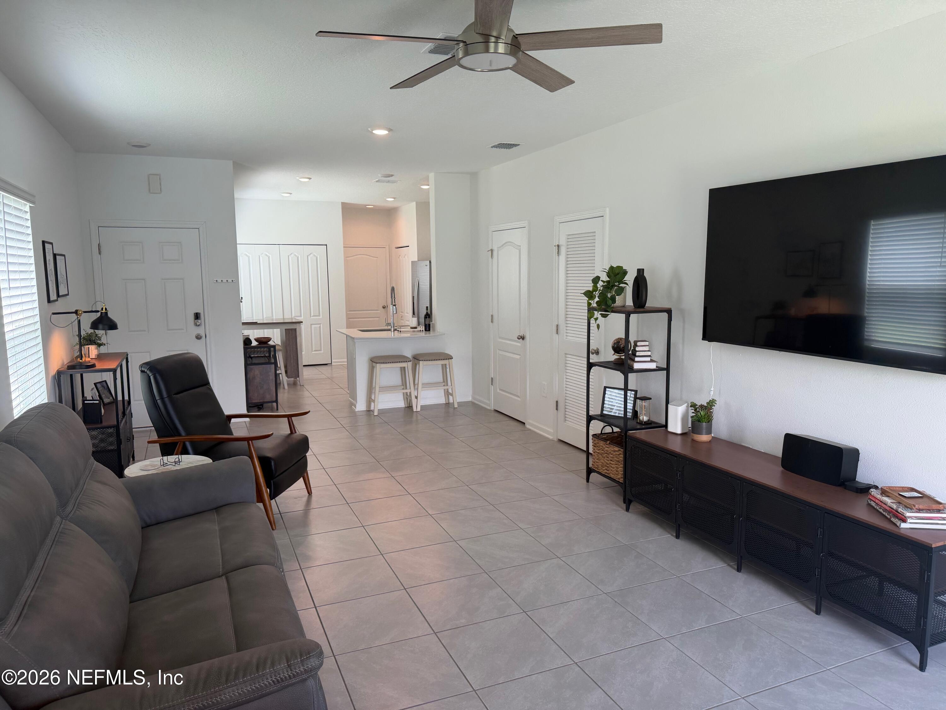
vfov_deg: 56.8
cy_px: 355
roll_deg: +0.6
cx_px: 473
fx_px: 656
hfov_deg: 71.6
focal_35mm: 24
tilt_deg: -6.6
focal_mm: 6.76
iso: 100
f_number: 1.78
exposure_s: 1/120
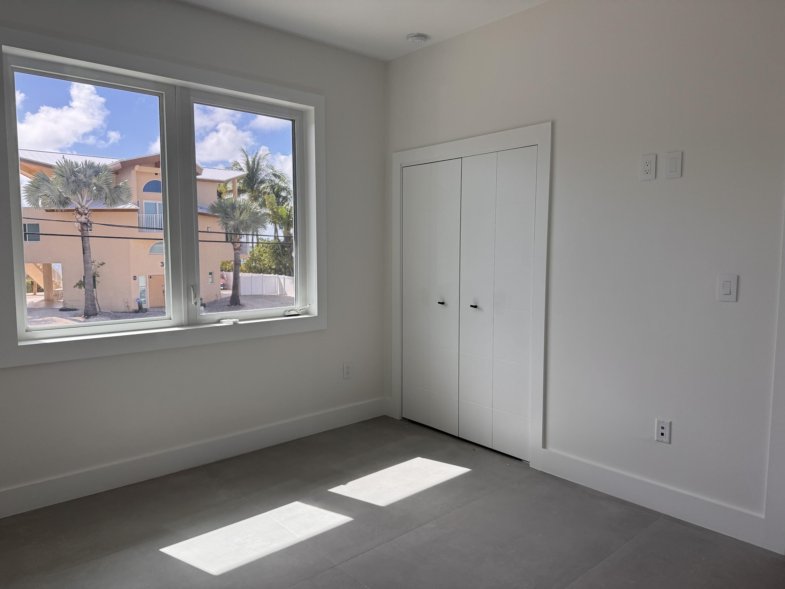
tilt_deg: -5.4
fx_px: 544
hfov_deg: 71.6
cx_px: 392
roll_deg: +0.0
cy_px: 294
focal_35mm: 24
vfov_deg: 56.8
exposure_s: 1/995
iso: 160
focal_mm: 6.76
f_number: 1.78
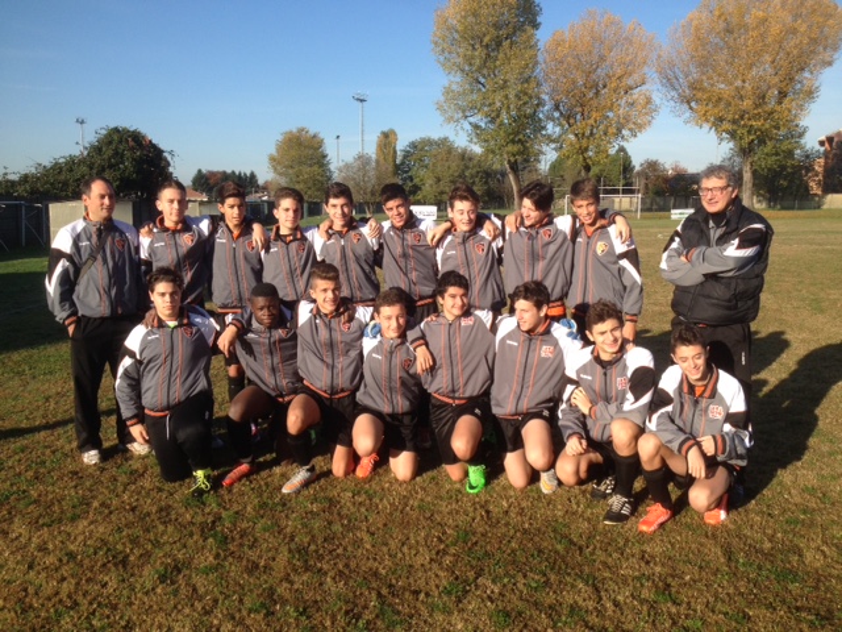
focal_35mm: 35
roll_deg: +0.4
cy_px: 316
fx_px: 851
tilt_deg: -9.8
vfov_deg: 40.7
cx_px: 421
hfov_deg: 52.6
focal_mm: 4.28
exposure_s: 1/1151
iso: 50
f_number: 2.4
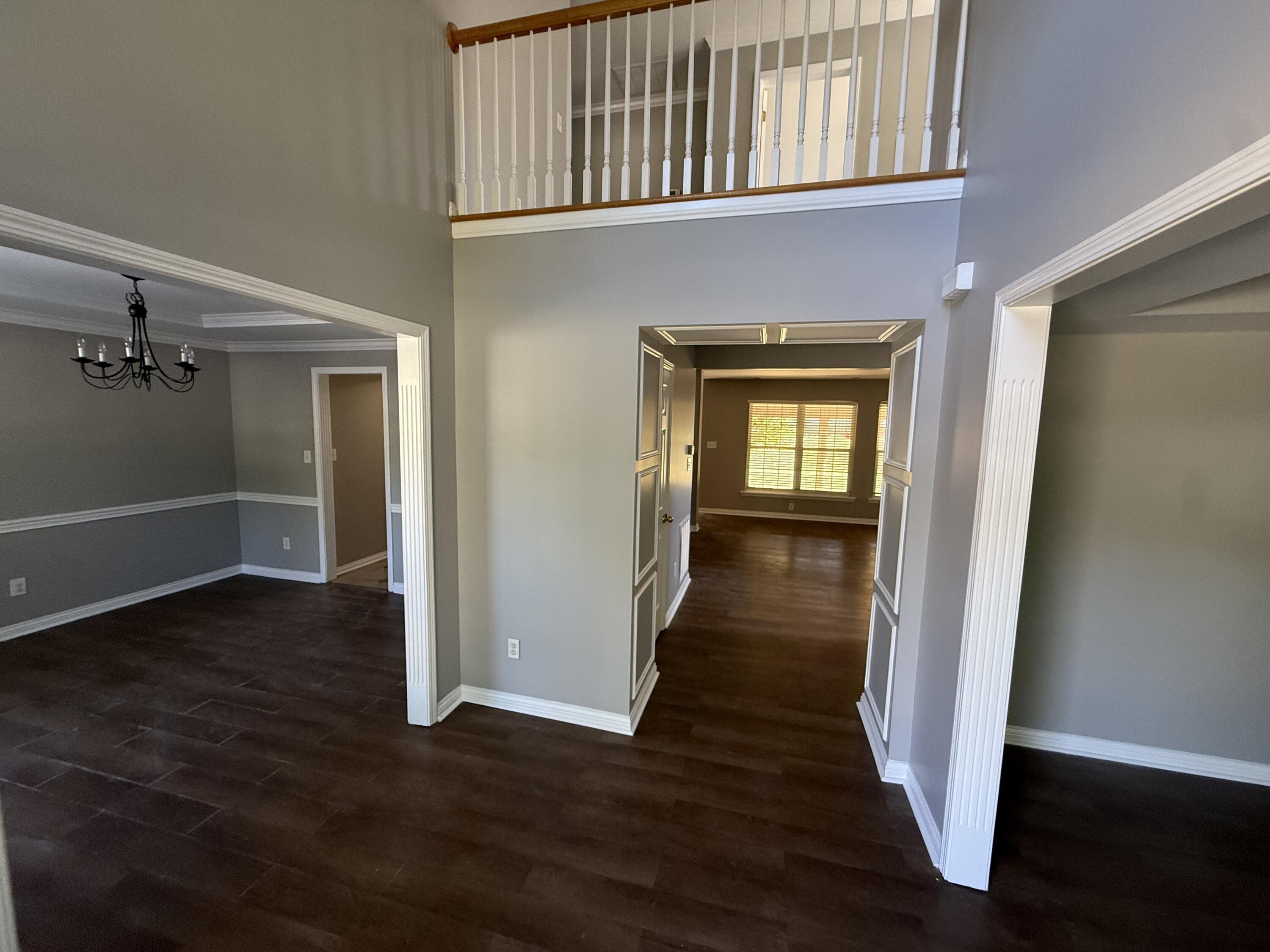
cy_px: 476
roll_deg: -1.5
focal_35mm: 14
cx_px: 635
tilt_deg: -3.7
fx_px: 514
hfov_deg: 102.1
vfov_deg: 85.7
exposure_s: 1/99
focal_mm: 2.22
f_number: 2.2
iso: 250
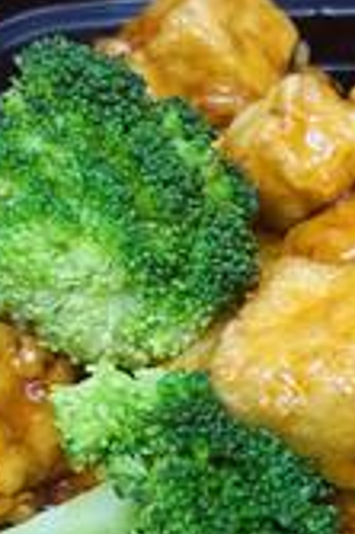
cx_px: 480
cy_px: 441
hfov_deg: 13.8
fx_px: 1408
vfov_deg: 21.2
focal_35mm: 95
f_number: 1.5
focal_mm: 5.7
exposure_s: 1/60
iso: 80
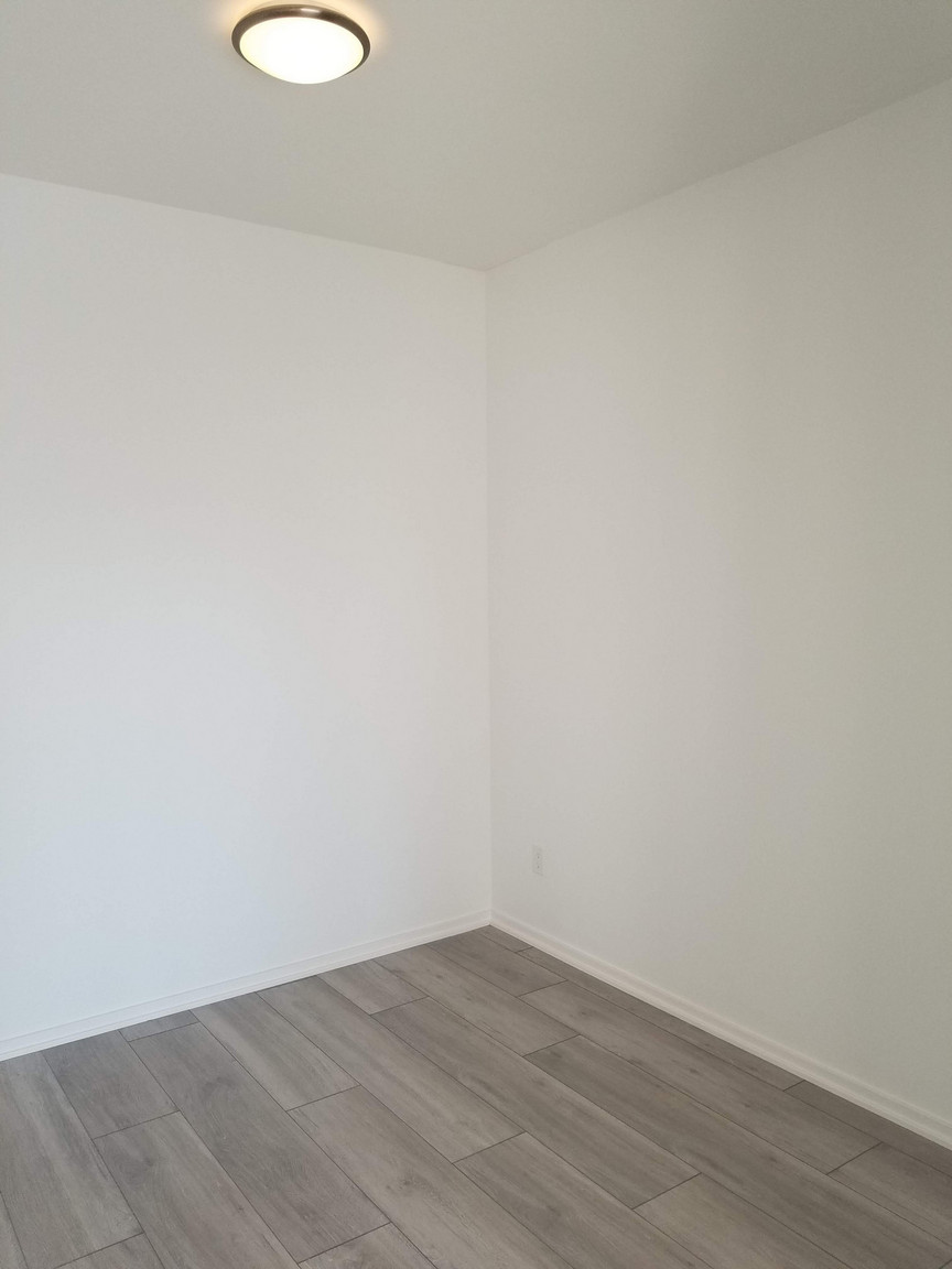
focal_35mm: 26
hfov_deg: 53.1
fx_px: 953
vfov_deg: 67.3
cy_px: 634
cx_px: 476
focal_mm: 4.25
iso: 80
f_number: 1.7
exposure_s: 1/120
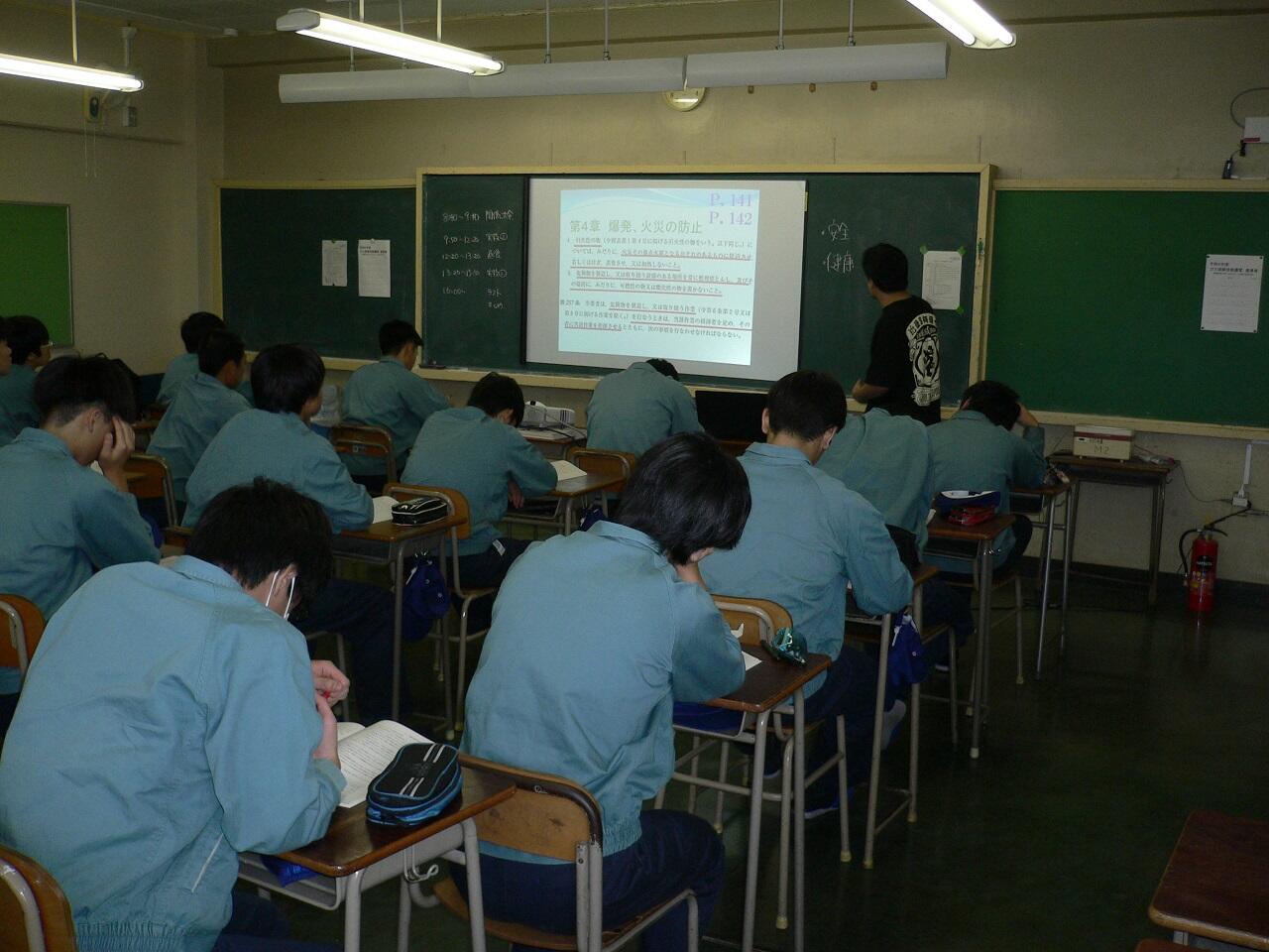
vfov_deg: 40.7
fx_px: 1283
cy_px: 476
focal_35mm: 35
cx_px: 634
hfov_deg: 52.6
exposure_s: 1/60
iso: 100
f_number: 2.8
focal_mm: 5.8
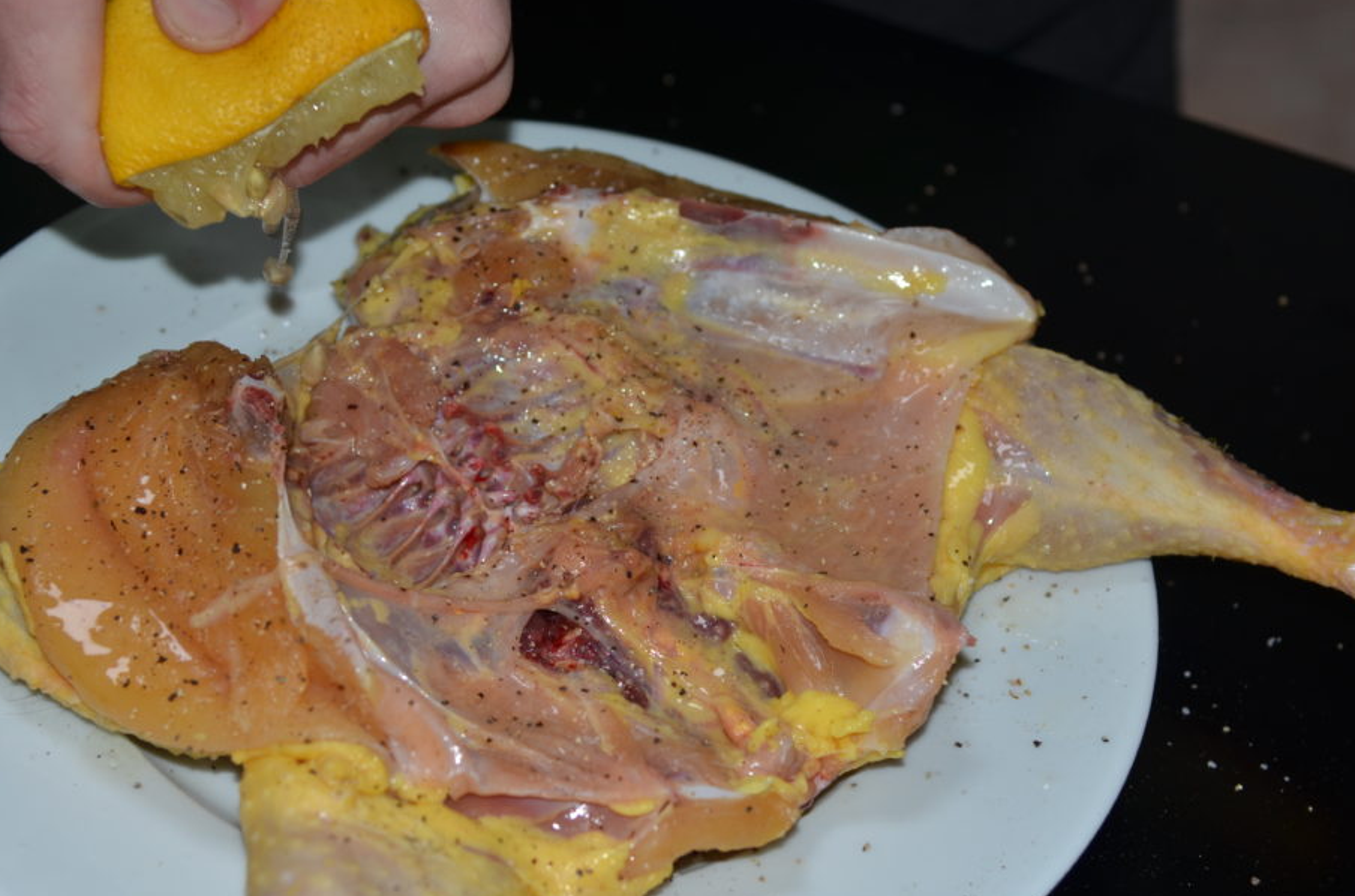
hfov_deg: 24.0
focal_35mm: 85
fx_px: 3191
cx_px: 648
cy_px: 476
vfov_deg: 16.0
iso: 160
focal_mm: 50
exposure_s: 1/60
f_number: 4
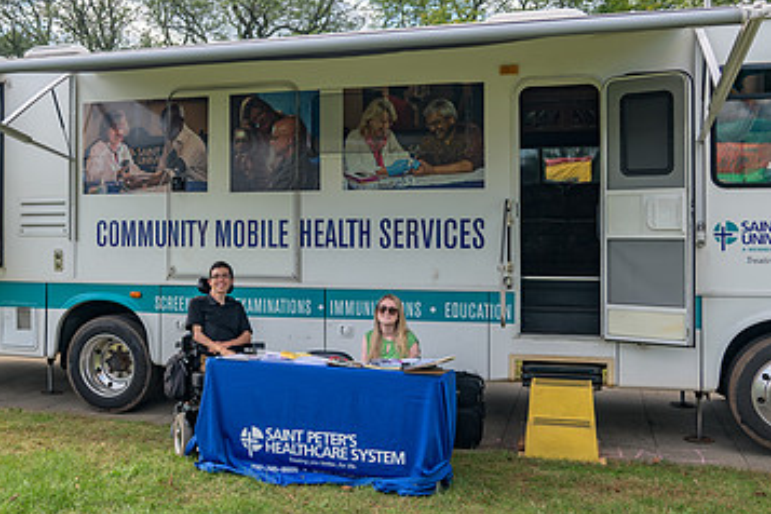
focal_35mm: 39
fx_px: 835
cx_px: 305
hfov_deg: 49.2
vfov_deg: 34.1
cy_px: 217
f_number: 4
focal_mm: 24
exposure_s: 1/160
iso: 64
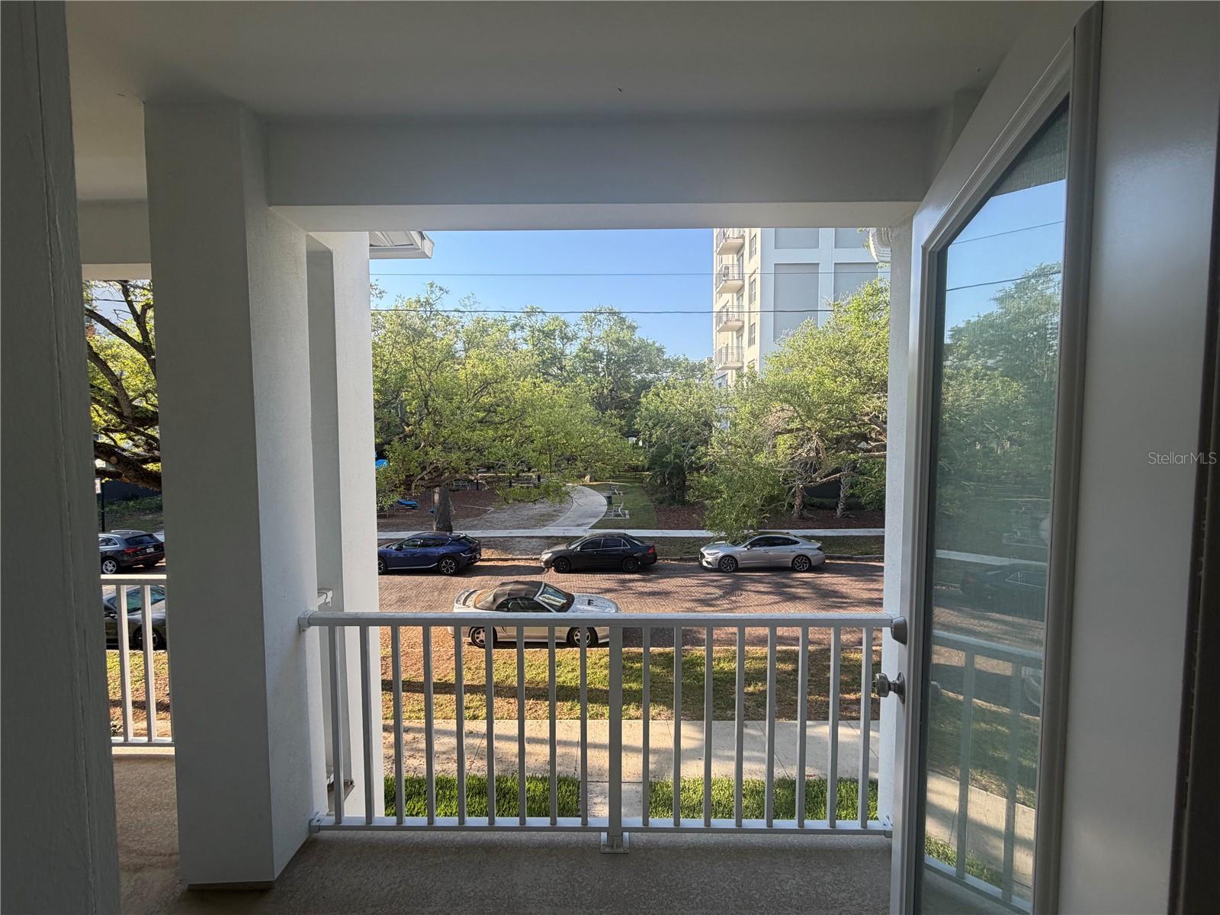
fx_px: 493
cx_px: 610
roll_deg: +0.5
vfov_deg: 85.7
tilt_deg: -1.8
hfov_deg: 102.1
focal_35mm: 14
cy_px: 458
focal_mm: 2.22
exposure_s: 1/494
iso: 64
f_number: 2.2
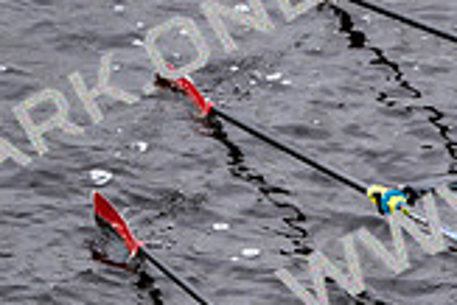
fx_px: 9021
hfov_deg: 2.9
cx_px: 622
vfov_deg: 1.9
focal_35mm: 710
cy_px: 323
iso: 320
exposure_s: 1/2000
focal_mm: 200
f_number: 2.8
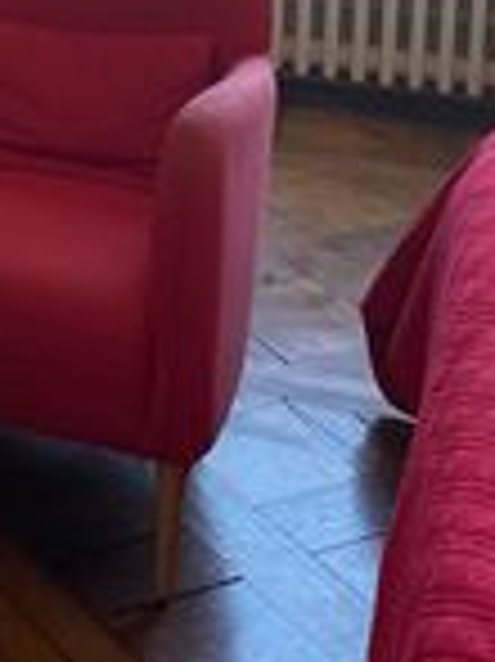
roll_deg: -1.3
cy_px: -275
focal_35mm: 106
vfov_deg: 17.1
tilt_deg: -9.4
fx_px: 2024
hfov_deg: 13.3
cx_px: -198
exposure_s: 1/121
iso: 40
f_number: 1.6
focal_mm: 4.2
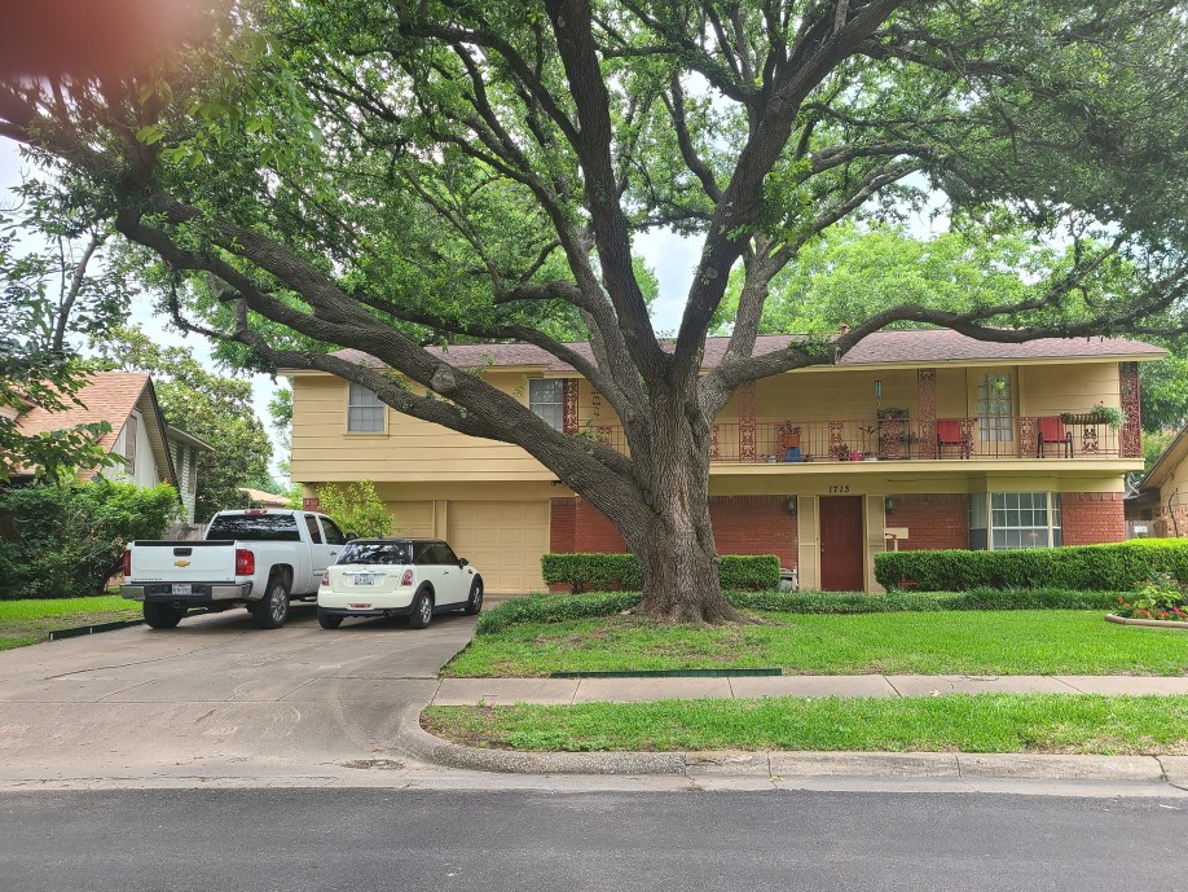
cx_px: 624
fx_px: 996
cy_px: 462
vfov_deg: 48.2
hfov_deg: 61.6
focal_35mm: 29
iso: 40
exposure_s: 1/300
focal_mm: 5.4
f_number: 1.8
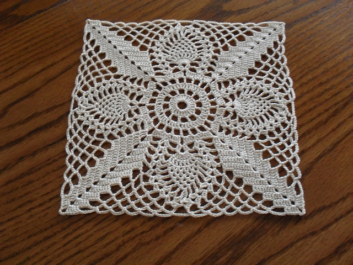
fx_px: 357
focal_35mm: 35
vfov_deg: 40.7
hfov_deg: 52.6
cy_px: 132
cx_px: 176
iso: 320
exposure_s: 1/15
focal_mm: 6.3
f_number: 3.2
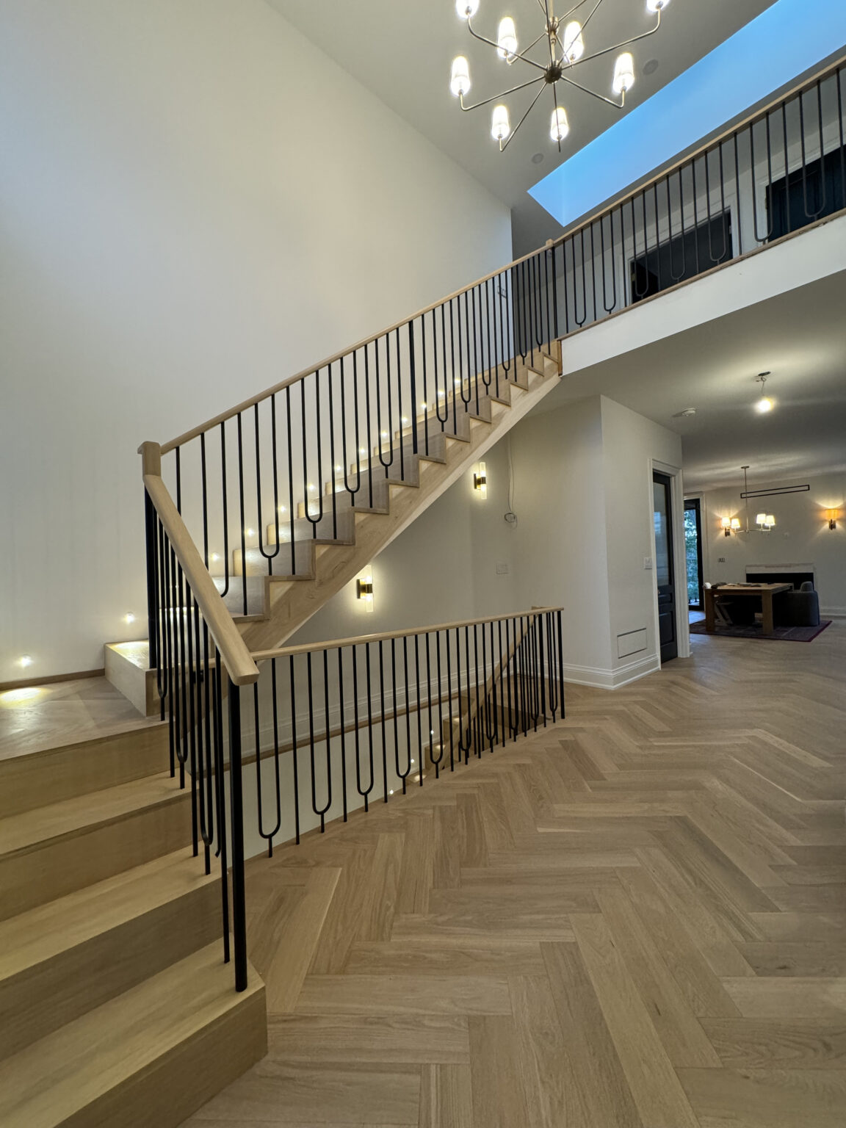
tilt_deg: +0.1
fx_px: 456
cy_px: 564
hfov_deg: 85.7
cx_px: 423
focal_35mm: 14
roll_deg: +1.5
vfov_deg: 102.1
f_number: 2.2
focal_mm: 2.22
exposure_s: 1/60
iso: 250
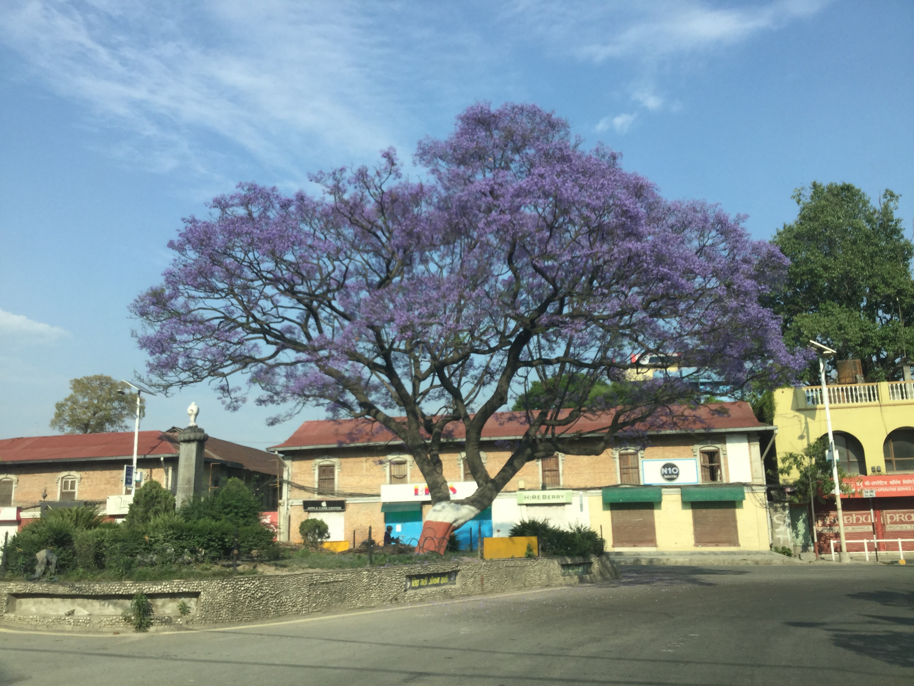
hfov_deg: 58.4
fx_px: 819
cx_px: 457
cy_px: 343
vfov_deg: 45.4
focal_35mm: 31
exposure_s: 1/721
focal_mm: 3.3
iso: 25
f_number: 2.4
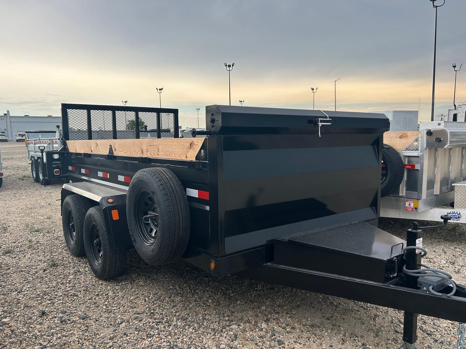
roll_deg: +1.4
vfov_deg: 51.3
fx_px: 363
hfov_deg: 65.3
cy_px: 177
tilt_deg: -7.5
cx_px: 225
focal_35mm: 27
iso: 50
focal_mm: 5.7
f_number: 1.5
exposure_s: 1/1029
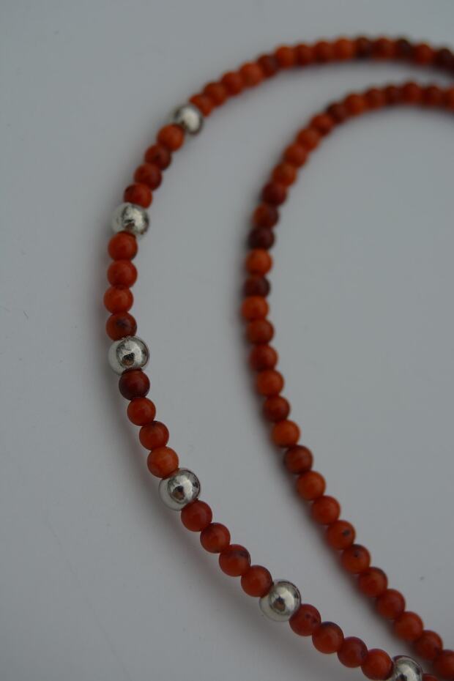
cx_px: 227
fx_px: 1305
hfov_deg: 19.7
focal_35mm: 69
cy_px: 340
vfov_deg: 29.2
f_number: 8
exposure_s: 1/250
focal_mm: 46
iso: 180
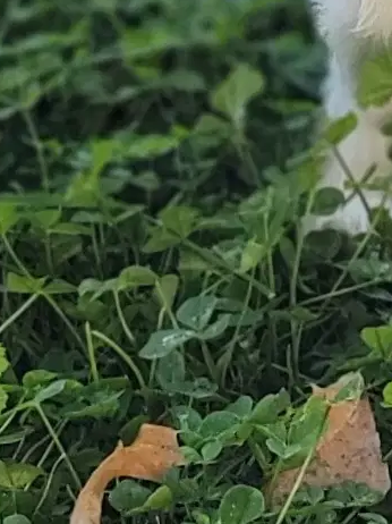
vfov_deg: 12.6
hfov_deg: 11.8
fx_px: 1889
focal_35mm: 125
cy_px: -694
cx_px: 327
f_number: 1.8
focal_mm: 6.7
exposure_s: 1/120
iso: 32
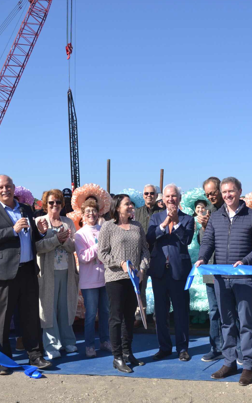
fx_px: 462
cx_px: 162
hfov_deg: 30.4
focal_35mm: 42
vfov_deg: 47.2
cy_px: 202
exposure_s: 1/1600
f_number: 3.5
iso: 200
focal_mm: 18
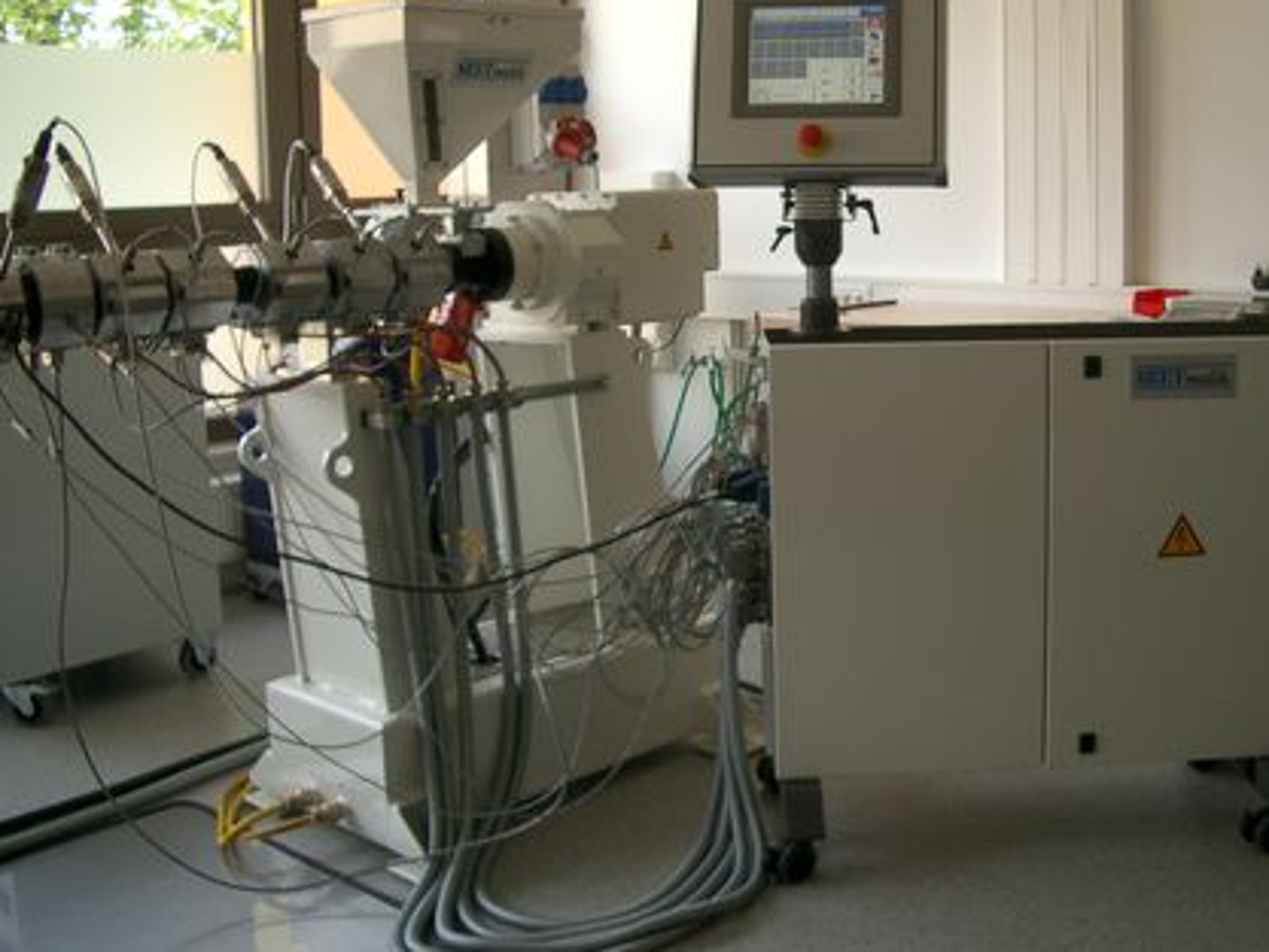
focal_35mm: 42
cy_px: 415
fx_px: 1540
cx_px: 755
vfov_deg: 34.3
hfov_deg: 44.6
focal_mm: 5.8
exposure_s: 1/80
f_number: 2.6
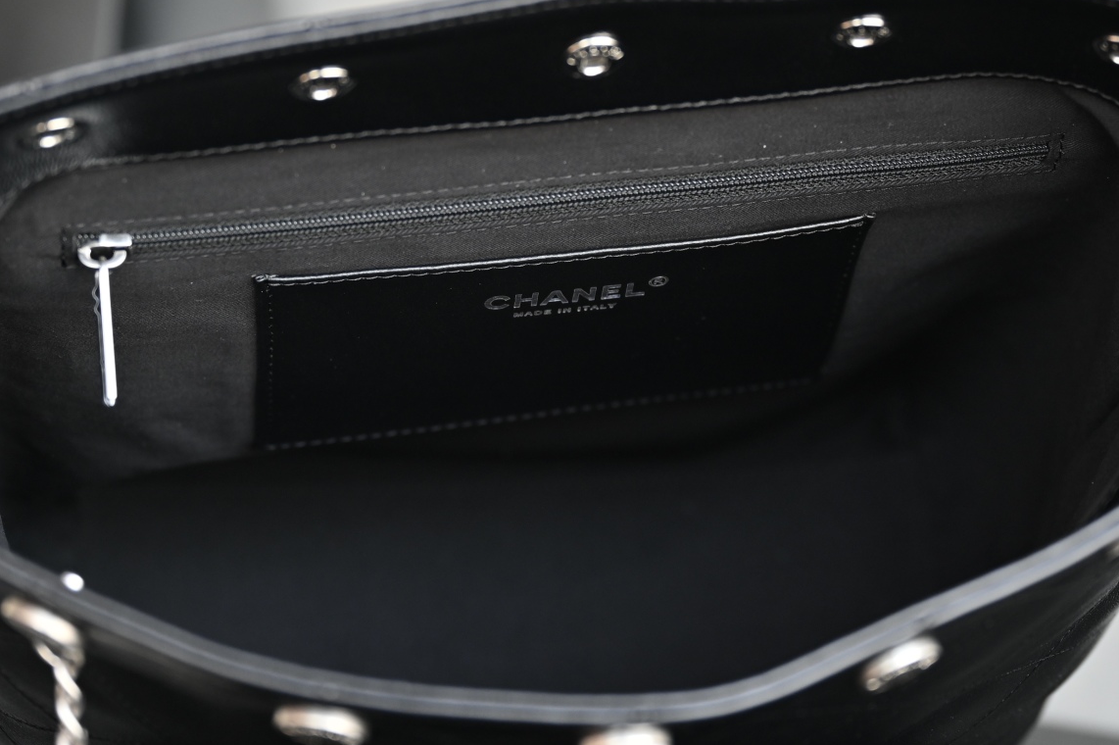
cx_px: 606
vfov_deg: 16.8
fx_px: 2516
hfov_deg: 25.1
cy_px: 361
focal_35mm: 81
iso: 400
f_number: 3.2
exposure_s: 1/250
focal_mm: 57
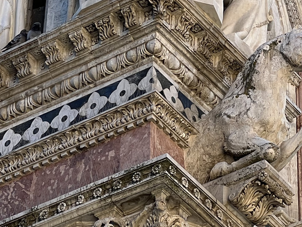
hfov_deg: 9.1
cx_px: 182
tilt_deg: +44.4
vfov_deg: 6.8
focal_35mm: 218
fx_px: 1902
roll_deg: -1.4
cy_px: -27
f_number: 2.8
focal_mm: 9
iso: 32
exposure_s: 1/193
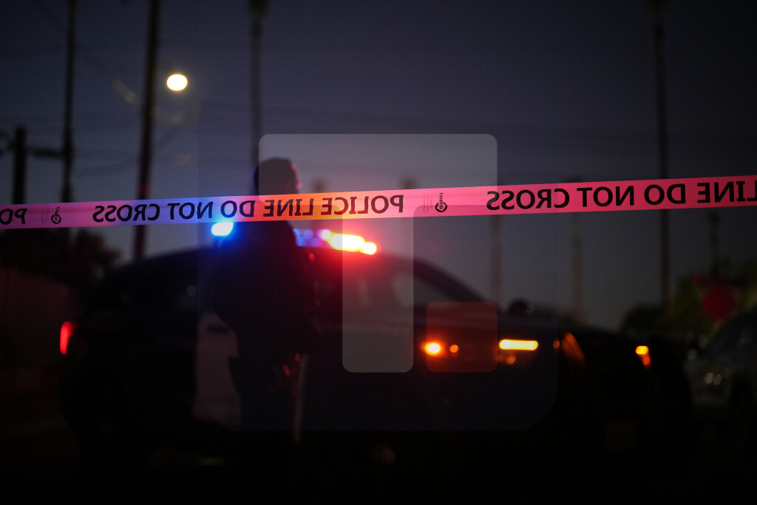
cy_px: 252
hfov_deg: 39.6
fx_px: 1051
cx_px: 378
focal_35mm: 50
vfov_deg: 27.0
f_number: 1.2
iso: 2000
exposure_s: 1/125
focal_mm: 50
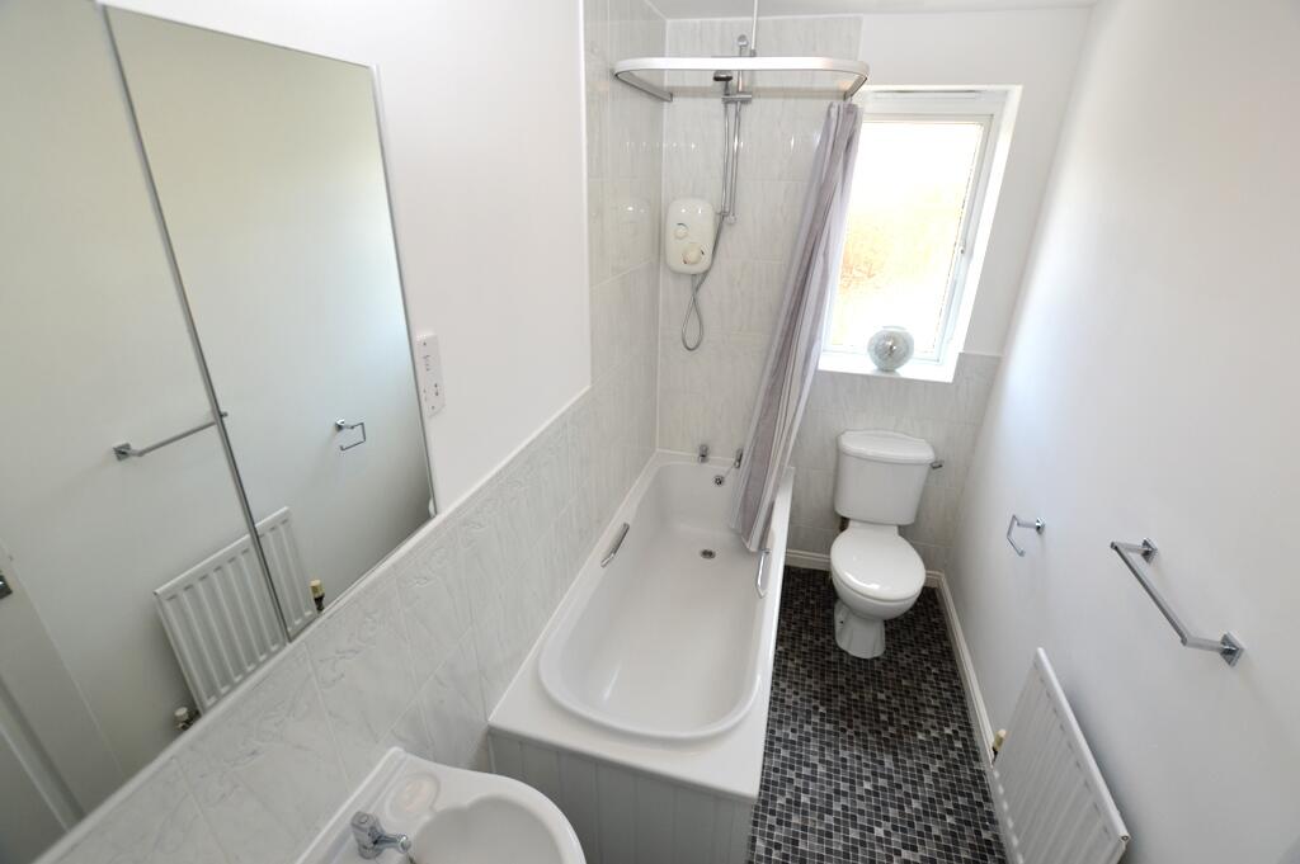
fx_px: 541
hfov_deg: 100.4
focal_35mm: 15
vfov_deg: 77.2
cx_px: 650
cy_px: 432
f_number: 5.6
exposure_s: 1/60
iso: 125
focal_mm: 10
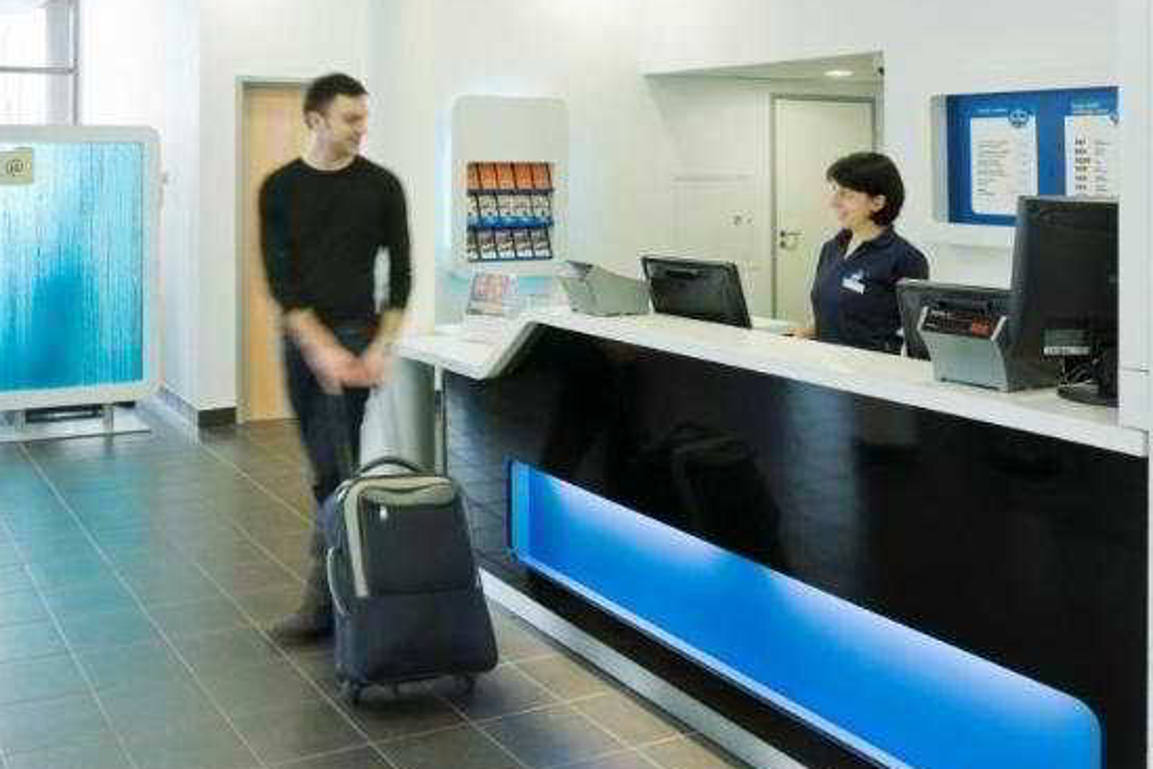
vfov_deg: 37.7
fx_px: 1121
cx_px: 334
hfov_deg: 52.7
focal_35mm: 35
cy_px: 317
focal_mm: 24
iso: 200
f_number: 5.6
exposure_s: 1/5
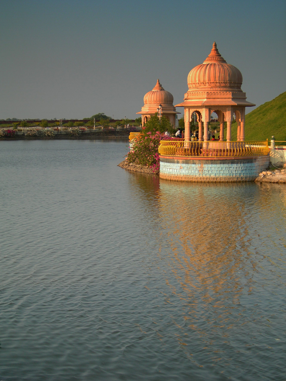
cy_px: 190
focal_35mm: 61
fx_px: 672
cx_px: 143
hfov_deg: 24.0
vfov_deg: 31.7
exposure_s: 1/255
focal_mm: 12.7
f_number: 3.5
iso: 50
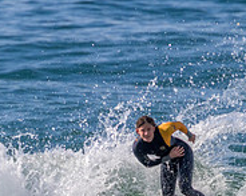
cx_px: 178
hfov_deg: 0.8
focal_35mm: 2364
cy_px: 234
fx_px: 17202
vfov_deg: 0.7
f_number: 11
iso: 1250
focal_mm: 800
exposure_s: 1/2000
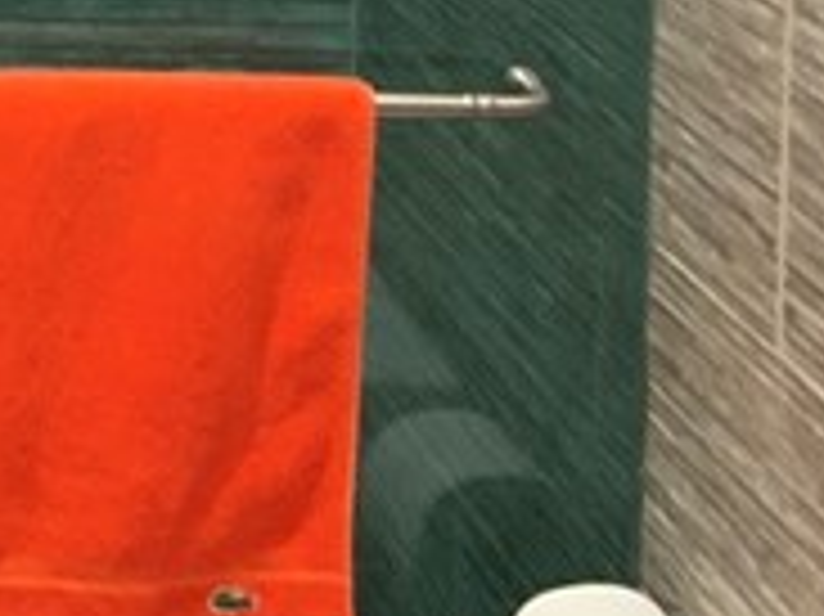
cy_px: -683
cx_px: -621
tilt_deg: -2.8
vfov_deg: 8.6
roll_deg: -0.8
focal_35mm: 162
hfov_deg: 11.4
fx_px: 3854
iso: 200
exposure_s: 1/60
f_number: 1.8
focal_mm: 3
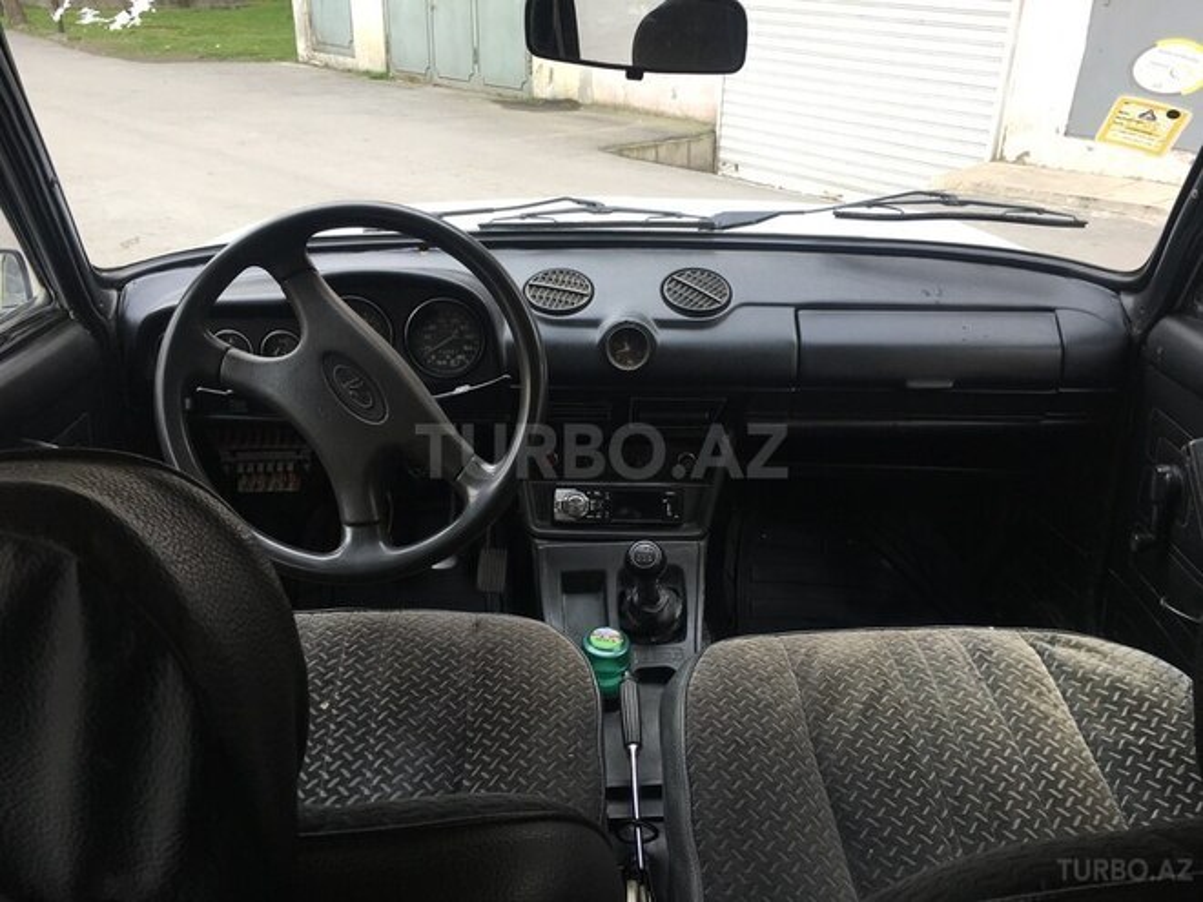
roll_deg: -2.8
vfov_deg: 48.2
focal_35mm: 29
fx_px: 1008
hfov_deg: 61.7
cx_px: 602
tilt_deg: -25.7
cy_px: 451
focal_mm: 4.15
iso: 32
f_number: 2.2
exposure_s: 1/100
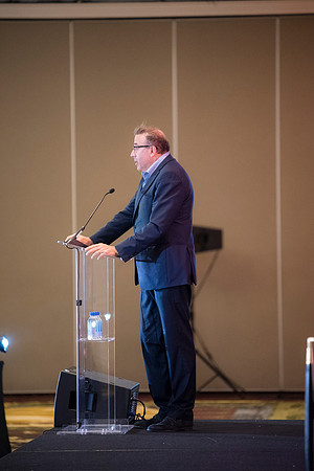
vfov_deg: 10.3
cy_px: 236
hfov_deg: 6.9
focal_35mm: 200
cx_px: 157
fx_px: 2616
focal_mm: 200
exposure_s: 1/160
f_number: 2.8
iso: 6400
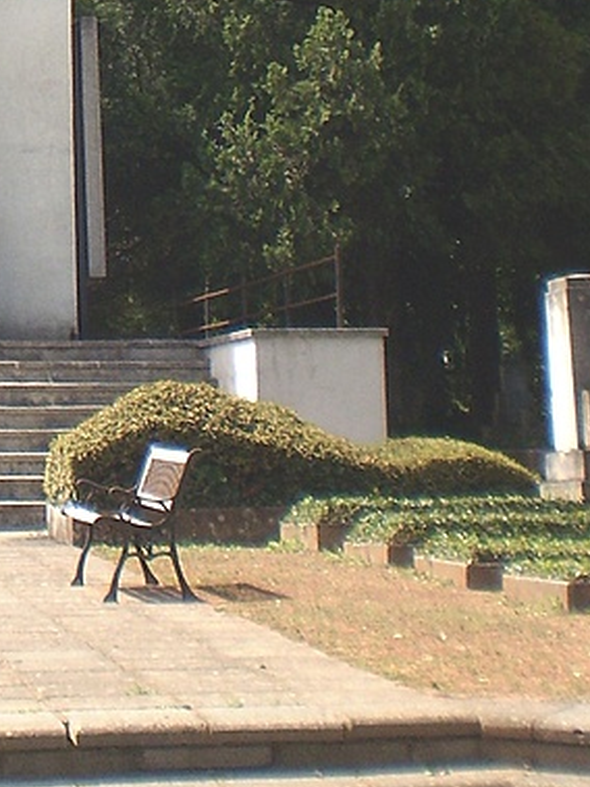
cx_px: -96
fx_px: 2592
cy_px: -247
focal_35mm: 114
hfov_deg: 12.7
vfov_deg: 16.3
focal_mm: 6.3
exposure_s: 1/500
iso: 64
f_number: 4.6
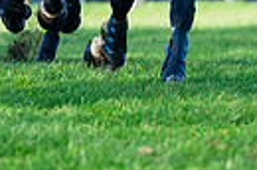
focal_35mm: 1068
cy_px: -228
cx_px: 96
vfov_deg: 1.3
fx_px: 7606
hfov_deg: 1.9
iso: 320
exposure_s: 1/1250
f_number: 3.5
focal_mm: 200
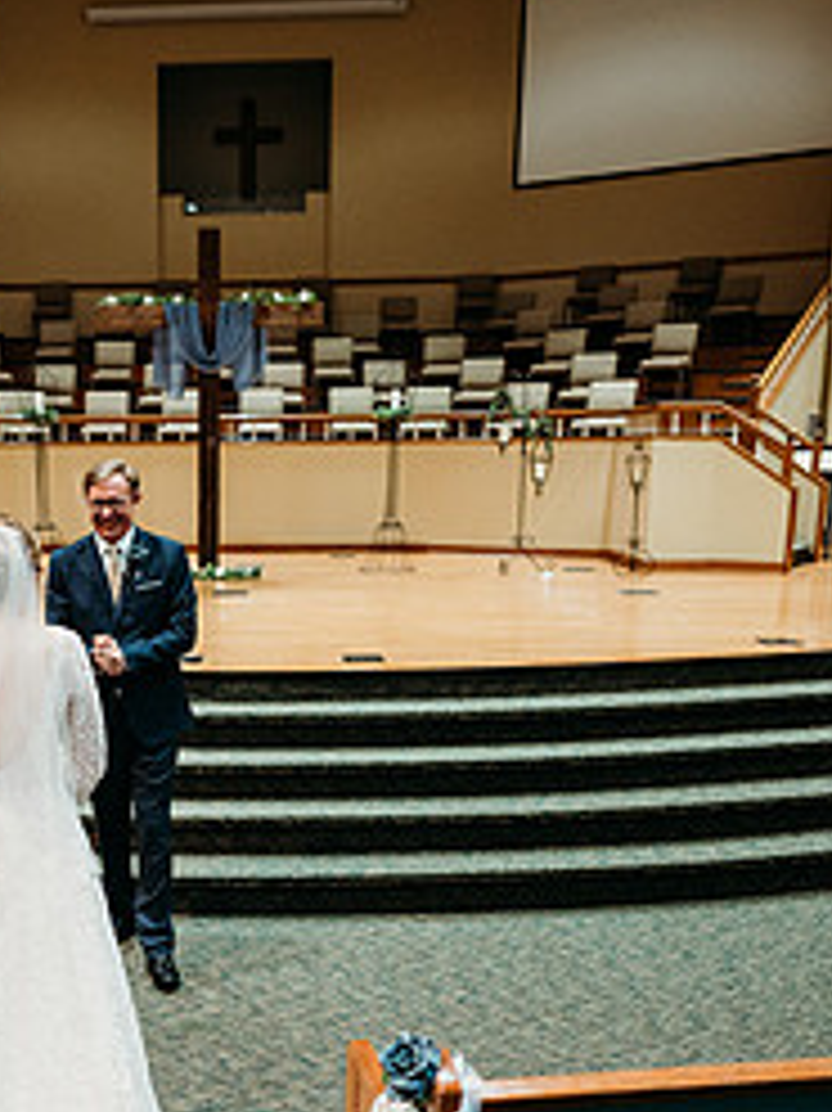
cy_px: 765
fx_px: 1347
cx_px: 175
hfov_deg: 33.4
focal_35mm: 42
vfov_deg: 44.0
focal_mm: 24
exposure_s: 1/125
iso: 2000
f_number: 1.8
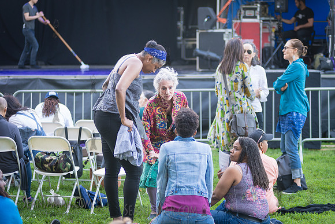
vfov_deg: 13.7
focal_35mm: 100
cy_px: 112
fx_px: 931
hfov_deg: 20.4
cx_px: 168
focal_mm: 100
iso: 400
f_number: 3.2
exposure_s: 1/100
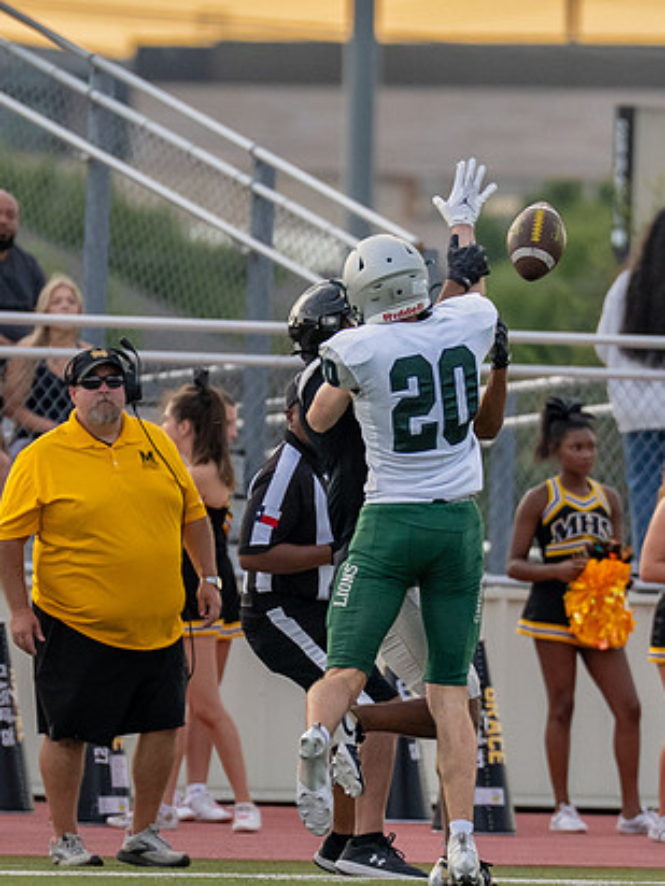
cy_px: 604
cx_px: 292
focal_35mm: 822
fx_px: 21055
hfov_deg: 1.8
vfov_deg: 2.4
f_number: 2.8
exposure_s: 1/2000
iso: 800
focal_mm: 200
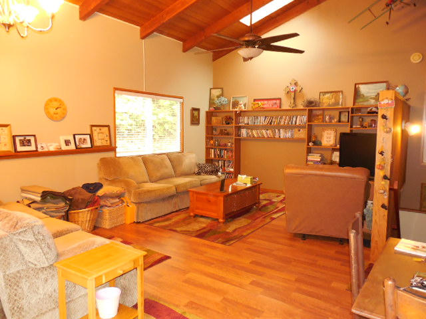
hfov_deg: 69.4
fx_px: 308
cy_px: 160
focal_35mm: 25
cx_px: 213
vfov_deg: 54.9
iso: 800
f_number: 3.3
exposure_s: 1/20
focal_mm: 4.5
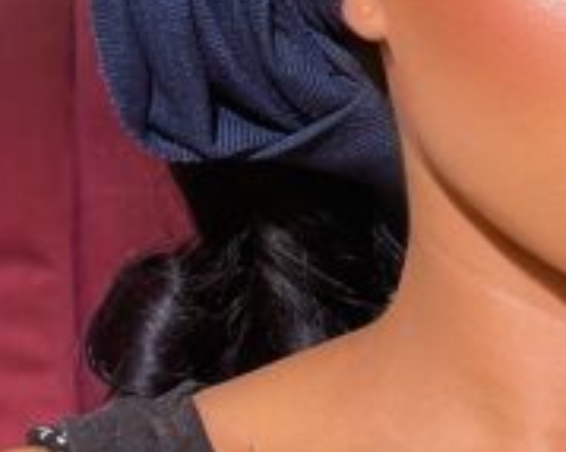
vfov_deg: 9.1
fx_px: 2846
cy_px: 70
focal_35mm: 170
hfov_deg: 11.2
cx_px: 579
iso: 125
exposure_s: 1/100
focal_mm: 6
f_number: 2
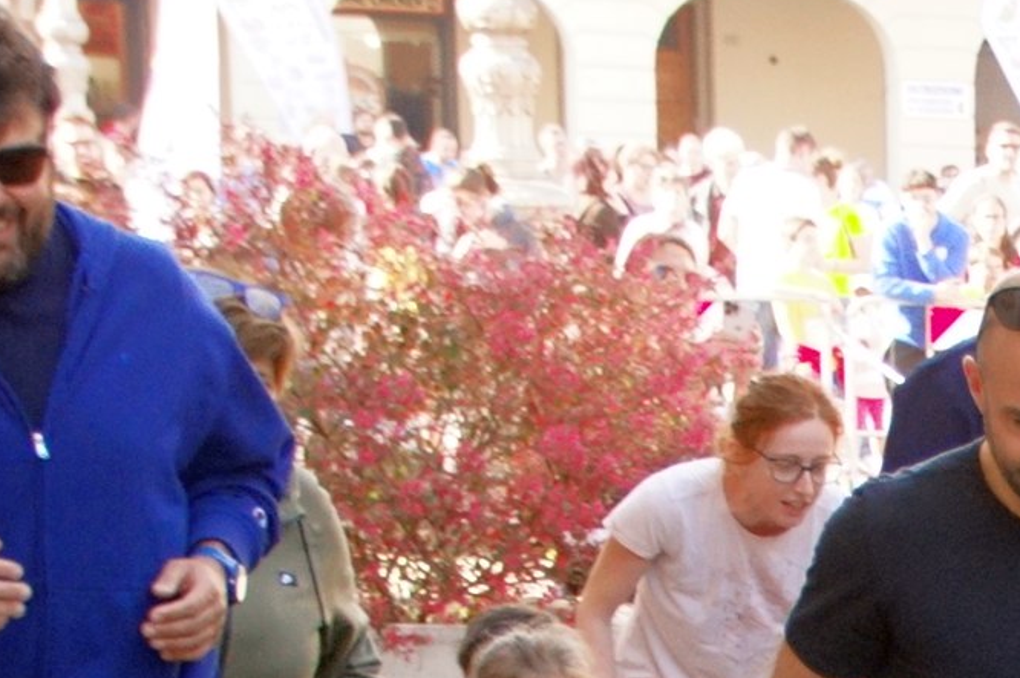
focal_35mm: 237
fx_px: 6717
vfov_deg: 5.6
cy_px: 1462
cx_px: 1853
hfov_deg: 8.4
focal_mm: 35
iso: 1000
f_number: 4.5
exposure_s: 1/320
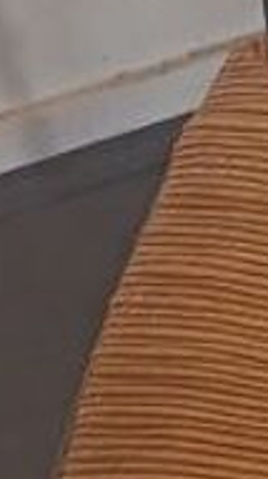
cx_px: 714
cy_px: -41
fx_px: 2408
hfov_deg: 6.0
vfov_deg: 11.2
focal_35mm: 190
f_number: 1.8
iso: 400
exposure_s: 1/33.3
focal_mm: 4.6
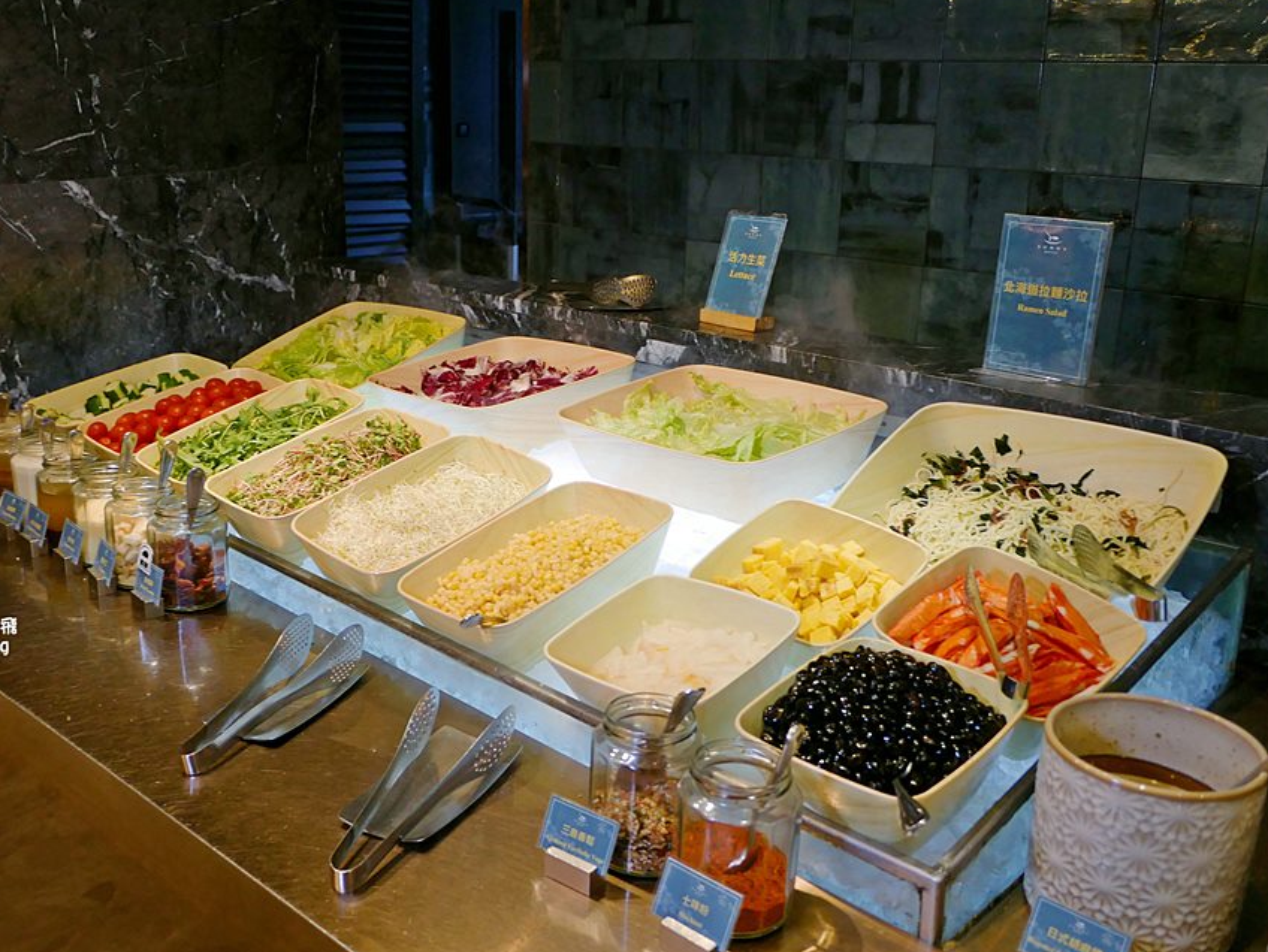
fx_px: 1209
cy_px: 472
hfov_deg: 55.2
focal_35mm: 33
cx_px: 555
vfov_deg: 43.0
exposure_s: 1/60
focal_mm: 14
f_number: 2.5
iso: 500
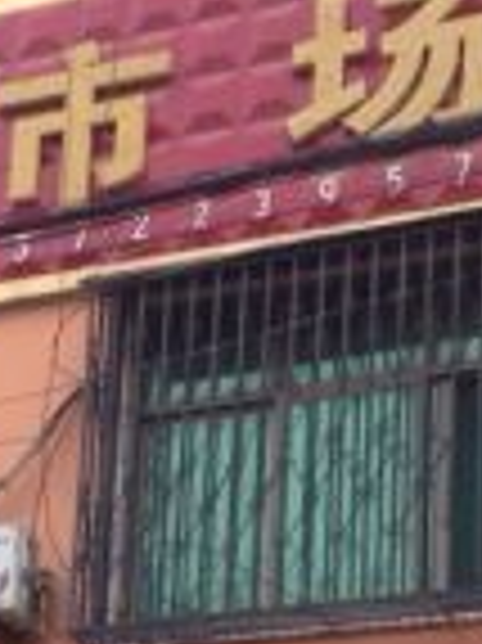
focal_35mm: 148
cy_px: 712
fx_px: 2752
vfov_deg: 13.1
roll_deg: -2.1
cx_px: -140
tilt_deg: +17.0
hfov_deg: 9.8
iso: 50
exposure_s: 1/268
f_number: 2.4
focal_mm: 4.12
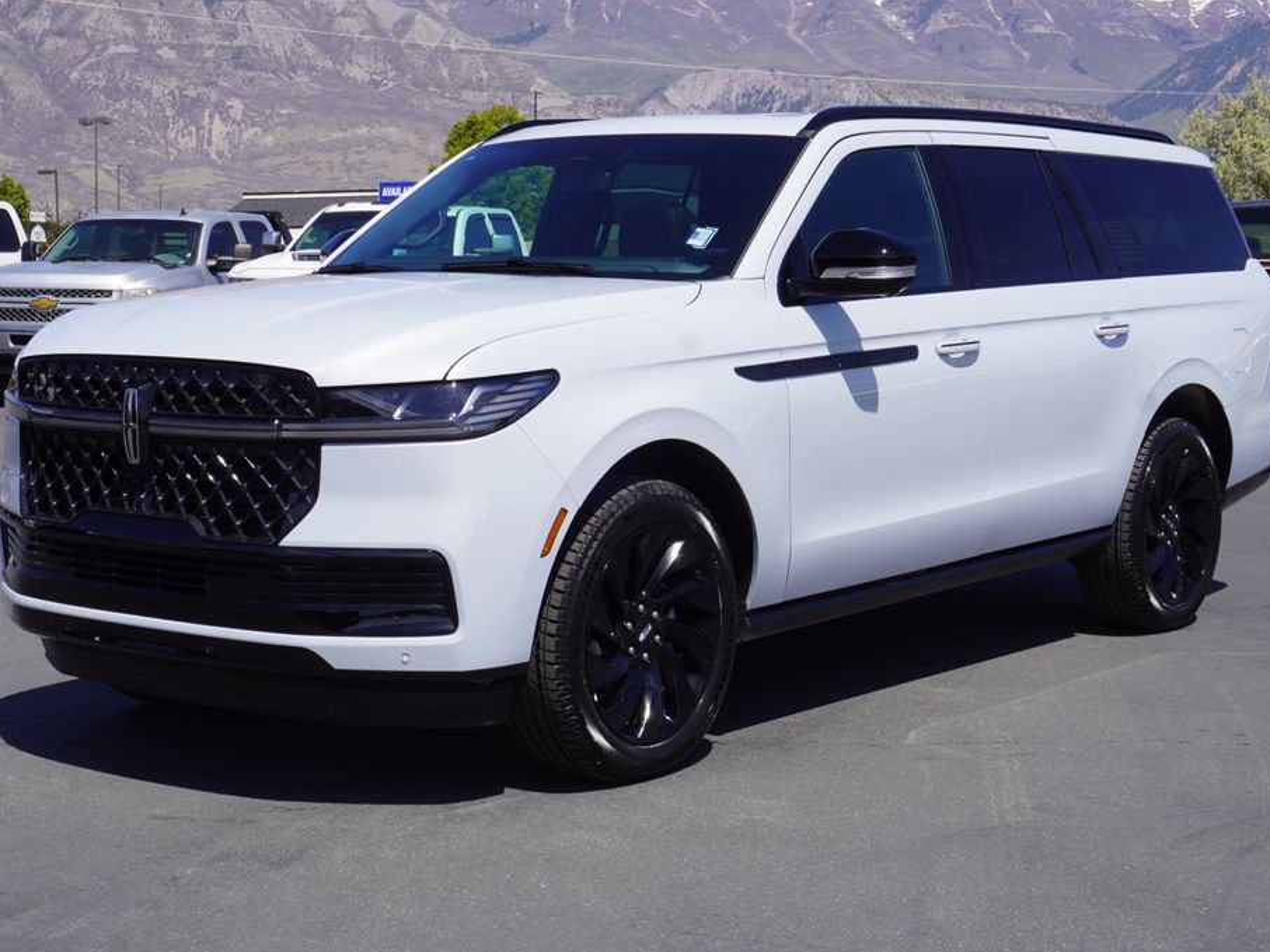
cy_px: 477
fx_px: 2274
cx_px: 628
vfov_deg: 23.6
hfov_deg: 31.2
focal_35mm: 62
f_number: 11
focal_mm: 38
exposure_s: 1/160
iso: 100
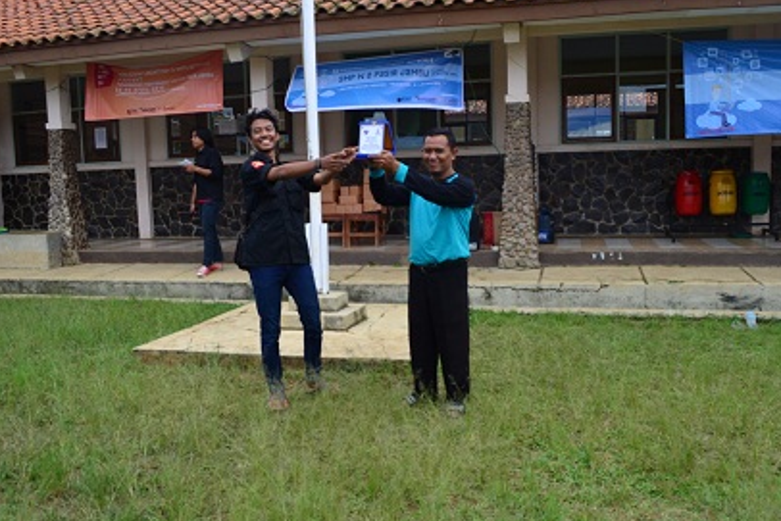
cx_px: 392
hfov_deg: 61.9
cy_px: 265
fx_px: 651
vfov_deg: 43.6
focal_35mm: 30
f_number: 7.1
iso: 100
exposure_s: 1/200
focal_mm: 18
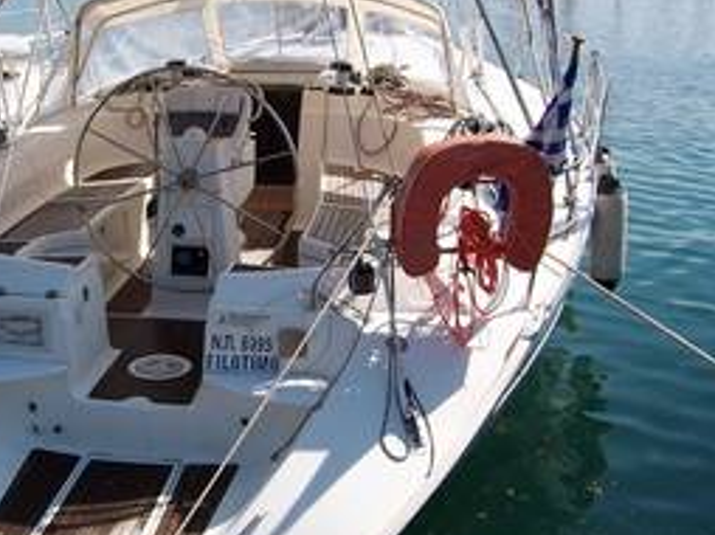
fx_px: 1073
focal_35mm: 52
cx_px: 203
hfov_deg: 36.2
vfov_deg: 28.0
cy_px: 228
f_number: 4
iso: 80
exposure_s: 1/1000
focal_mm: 5.5
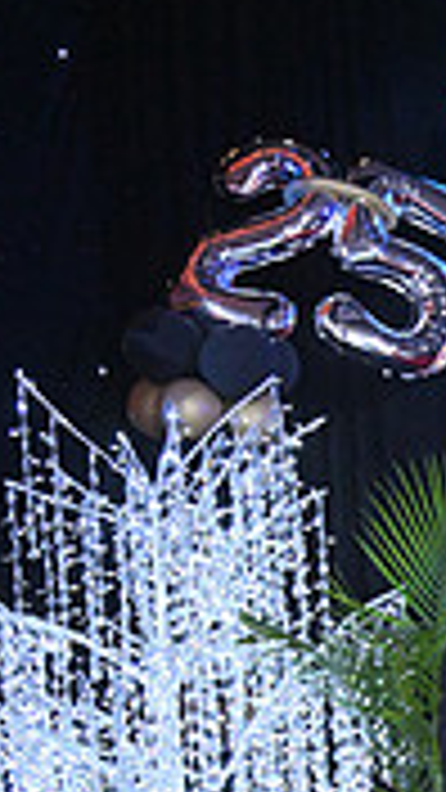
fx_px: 2544
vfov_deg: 17.2
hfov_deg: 8.7
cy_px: 839
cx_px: 1203
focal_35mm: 121
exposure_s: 1/320
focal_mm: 35
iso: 3200
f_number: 6.3
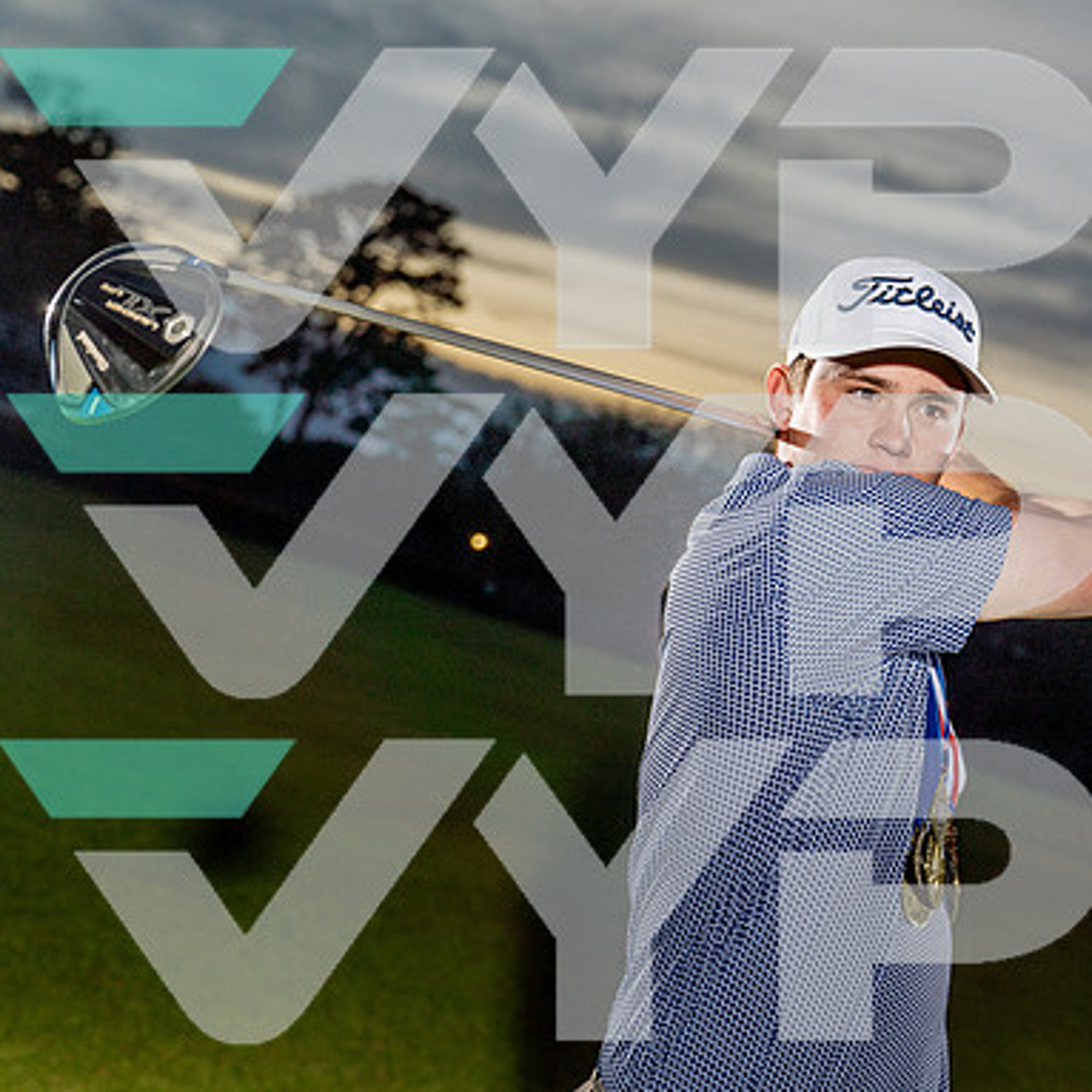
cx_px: 733
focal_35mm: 58
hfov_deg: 29.3
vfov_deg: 29.6
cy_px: 546
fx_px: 2070
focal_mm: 45
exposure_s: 1/250
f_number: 4
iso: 400
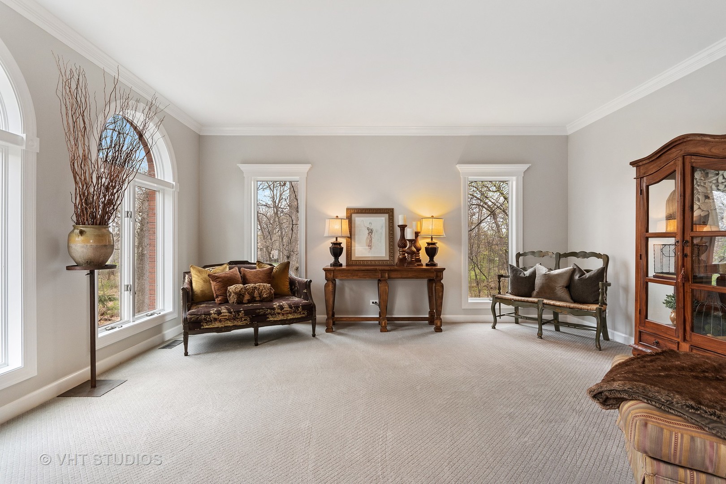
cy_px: 242
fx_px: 323
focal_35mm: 16
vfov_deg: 73.7
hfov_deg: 96.7
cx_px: 363
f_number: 9
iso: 200
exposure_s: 1/5
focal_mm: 11
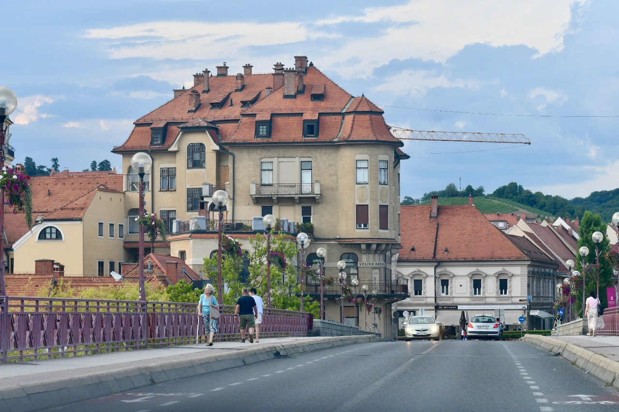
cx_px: 310
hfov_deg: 19.5
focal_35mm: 105
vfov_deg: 13.0
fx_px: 1805
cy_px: 206
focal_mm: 70
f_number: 5.6
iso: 320
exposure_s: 1/500
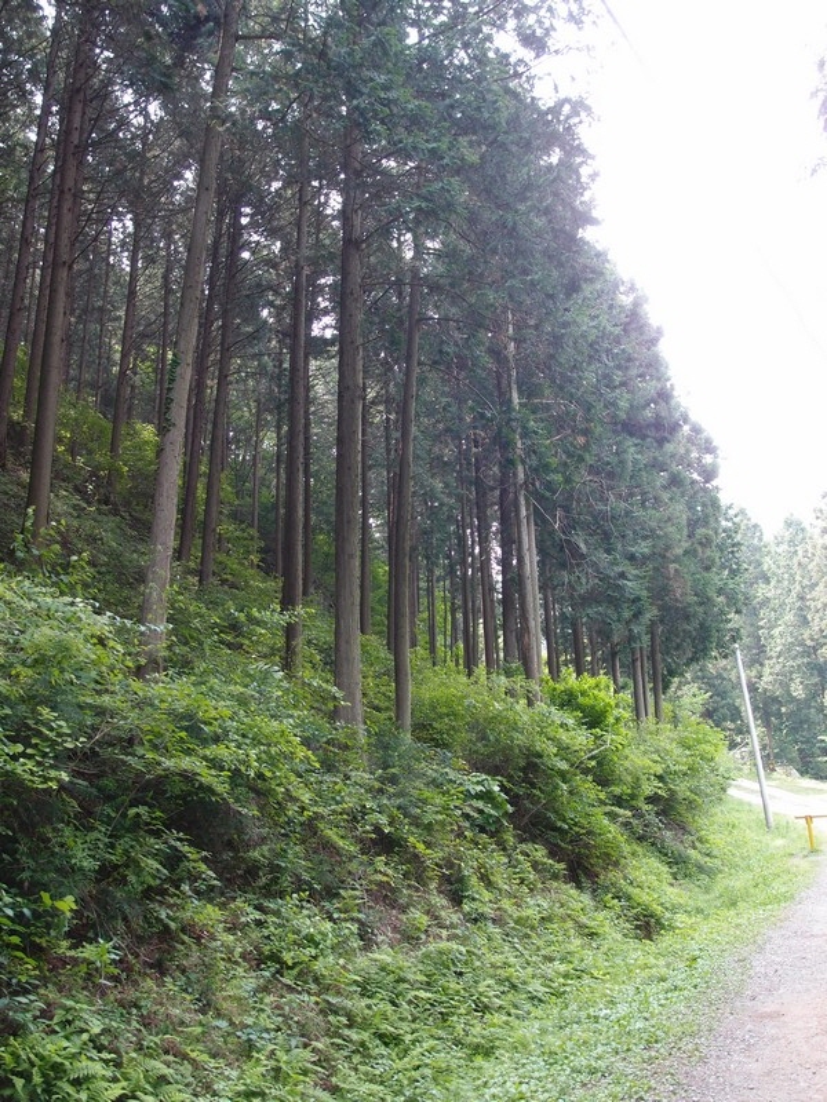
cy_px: 551
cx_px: 414
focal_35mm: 30
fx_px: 956
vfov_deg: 60.0
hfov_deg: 46.8
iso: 100
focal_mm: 6.48
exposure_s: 1/100
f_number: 2.2
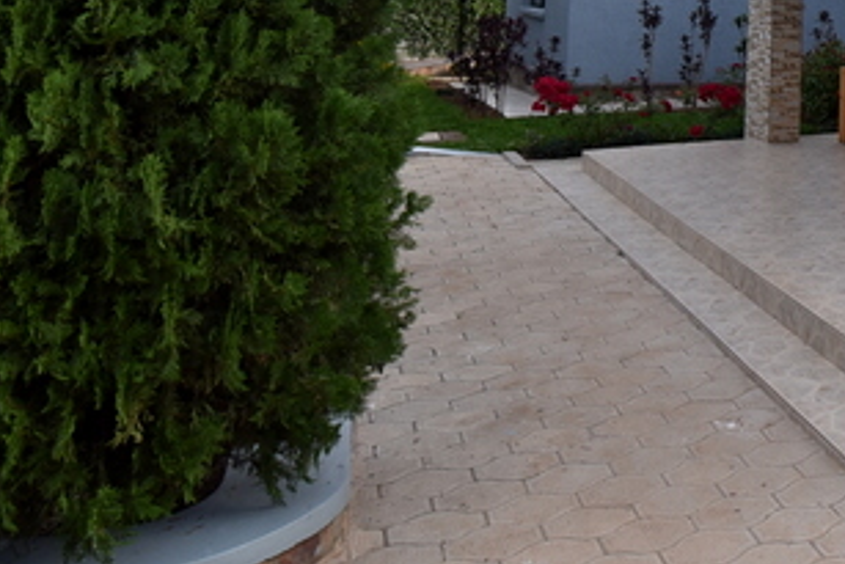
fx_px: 986
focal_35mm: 42
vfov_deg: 28.6
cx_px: 952
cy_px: -73
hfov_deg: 37.8
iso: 100
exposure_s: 1/13
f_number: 8
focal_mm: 10
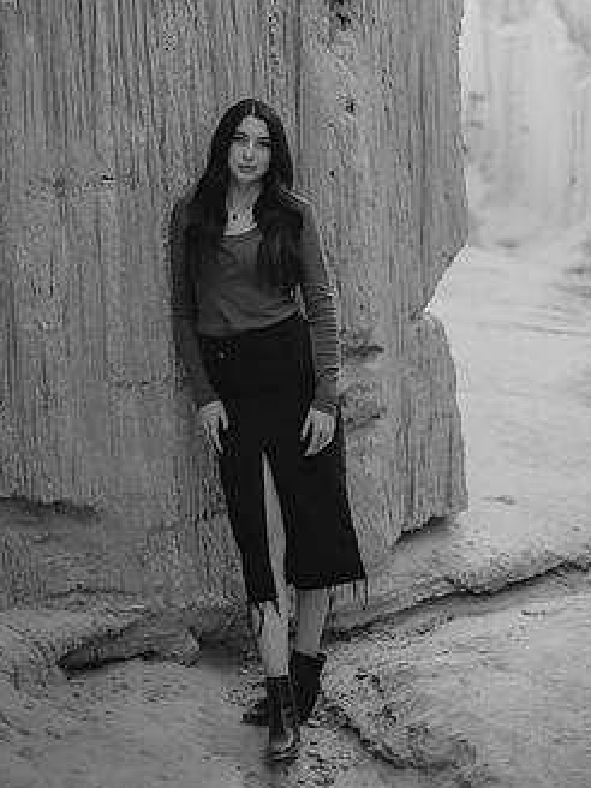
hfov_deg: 22.3
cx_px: 293
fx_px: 1502
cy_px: 267
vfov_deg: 29.2
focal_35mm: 66
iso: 100
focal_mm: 50
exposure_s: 1/125
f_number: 2
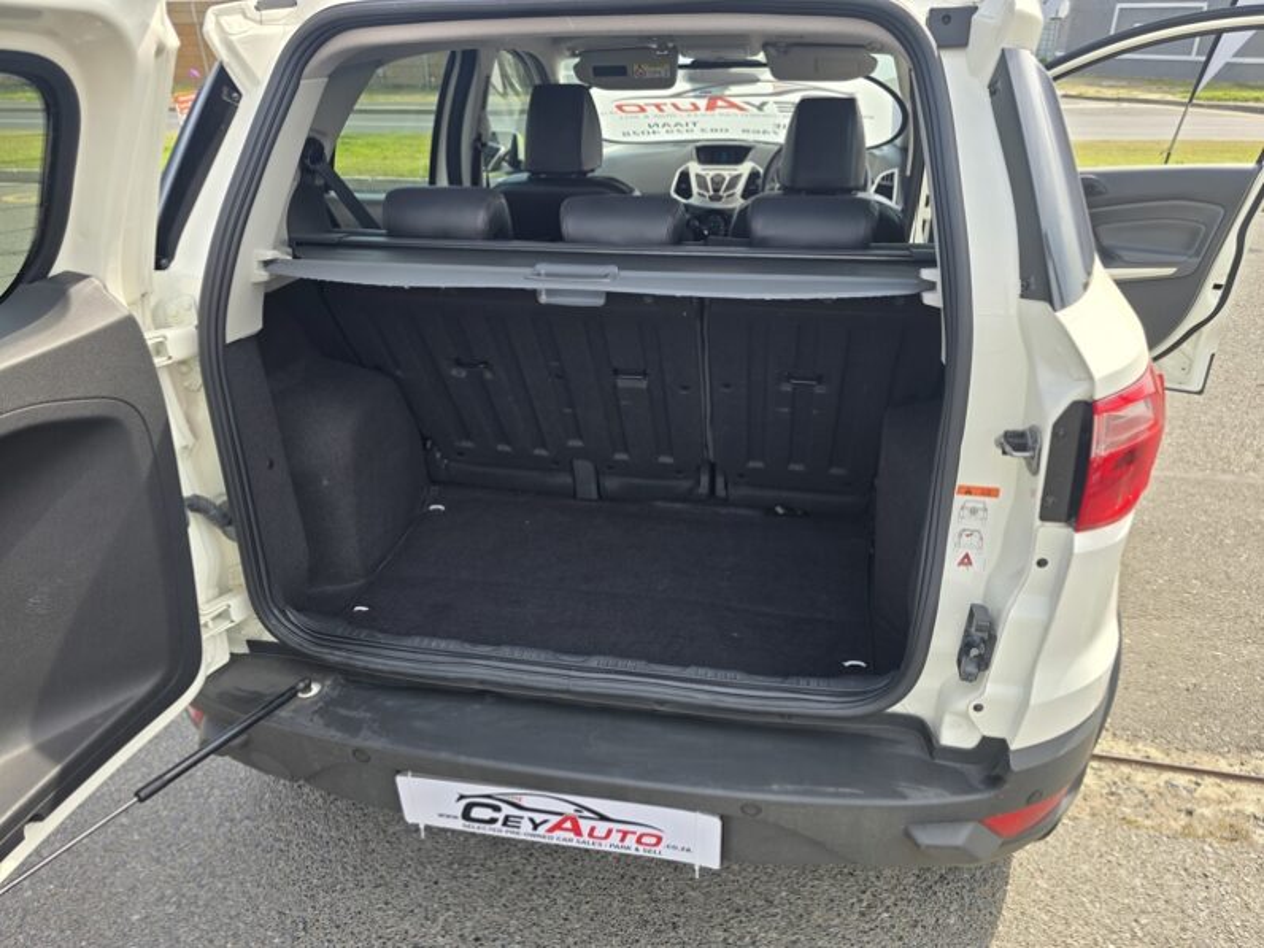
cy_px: 474
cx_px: 632
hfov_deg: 73.9
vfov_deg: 58.9
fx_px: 840
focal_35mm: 23
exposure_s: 1/207
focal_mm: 6.3
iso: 12
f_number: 1.7
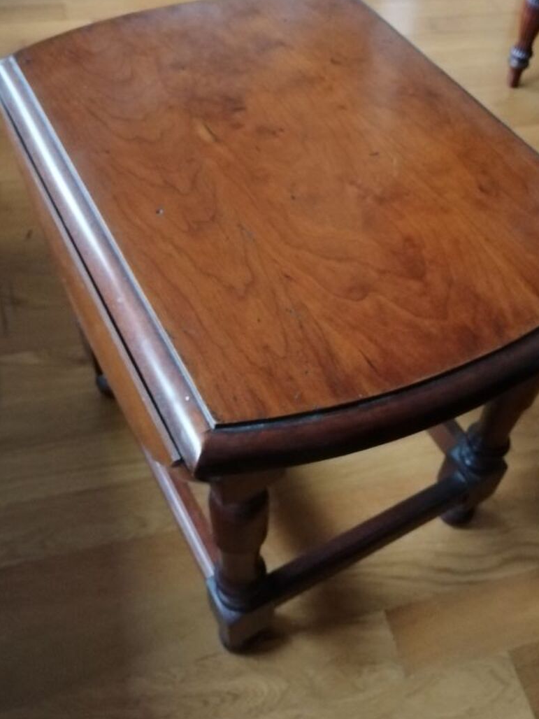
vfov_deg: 52.3
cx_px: 326
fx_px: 727
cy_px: 295
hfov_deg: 40.5
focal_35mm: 35
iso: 1000
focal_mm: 3.96
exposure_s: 1/14.3
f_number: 1.8
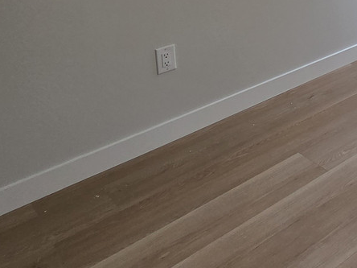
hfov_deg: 29.7
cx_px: 506
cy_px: -105
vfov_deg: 26.0
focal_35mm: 45
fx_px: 464
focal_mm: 2.2
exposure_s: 1/120
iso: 64
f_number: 2.2
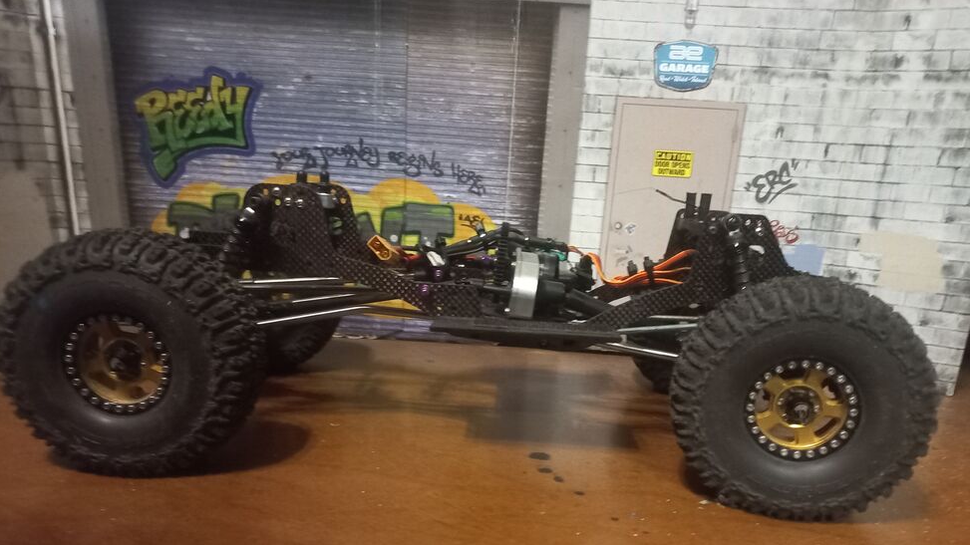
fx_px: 720
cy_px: 371
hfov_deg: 67.9
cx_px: 495
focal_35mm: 28
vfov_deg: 40.9
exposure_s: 1/16.7
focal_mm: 4.6
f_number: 1.8
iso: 2000
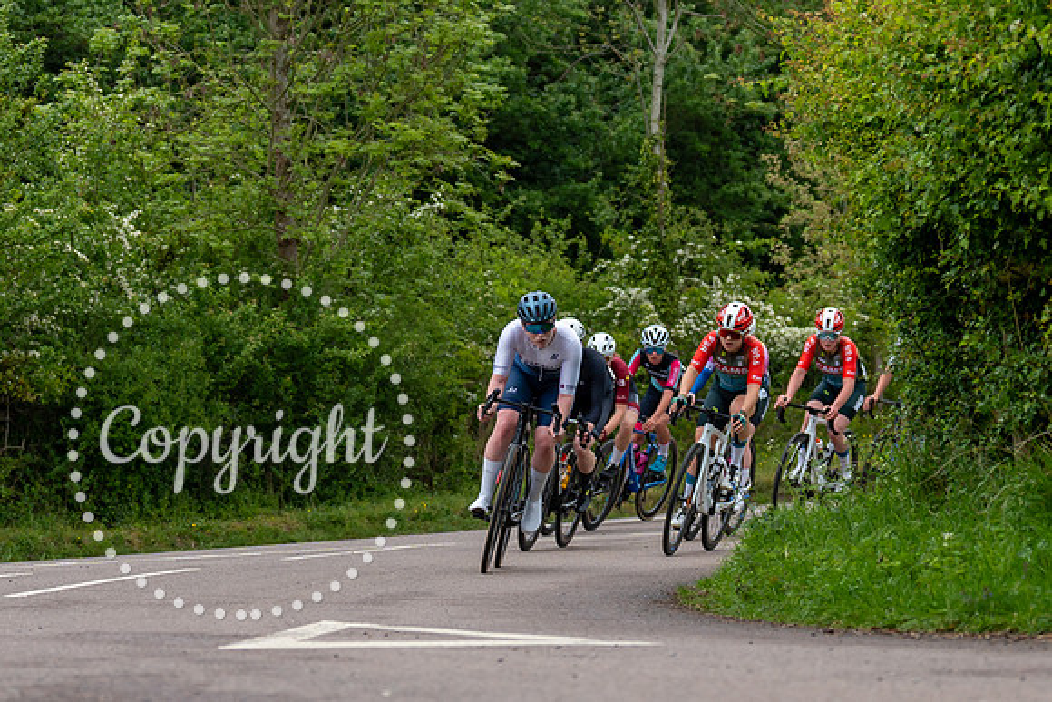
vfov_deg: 8.3
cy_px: 367
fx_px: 4859
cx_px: 542
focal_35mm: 166
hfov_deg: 12.4
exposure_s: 1/800
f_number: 2.8
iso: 125
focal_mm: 70
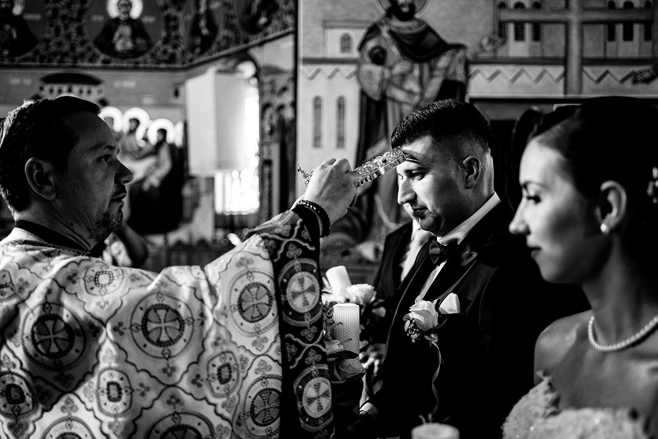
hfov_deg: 53.1
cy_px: 222
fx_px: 658
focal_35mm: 36
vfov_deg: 36.9
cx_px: 337
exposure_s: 1/160
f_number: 1.8
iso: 800
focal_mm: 35
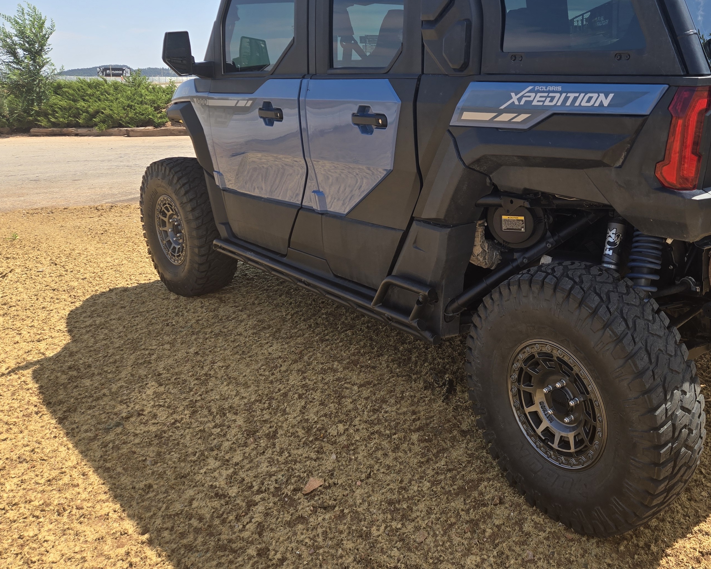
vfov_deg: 41.8
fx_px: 737
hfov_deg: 49.5
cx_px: 533
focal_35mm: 35
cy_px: 203
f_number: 1.8
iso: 25
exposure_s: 1/1067
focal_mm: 5.4
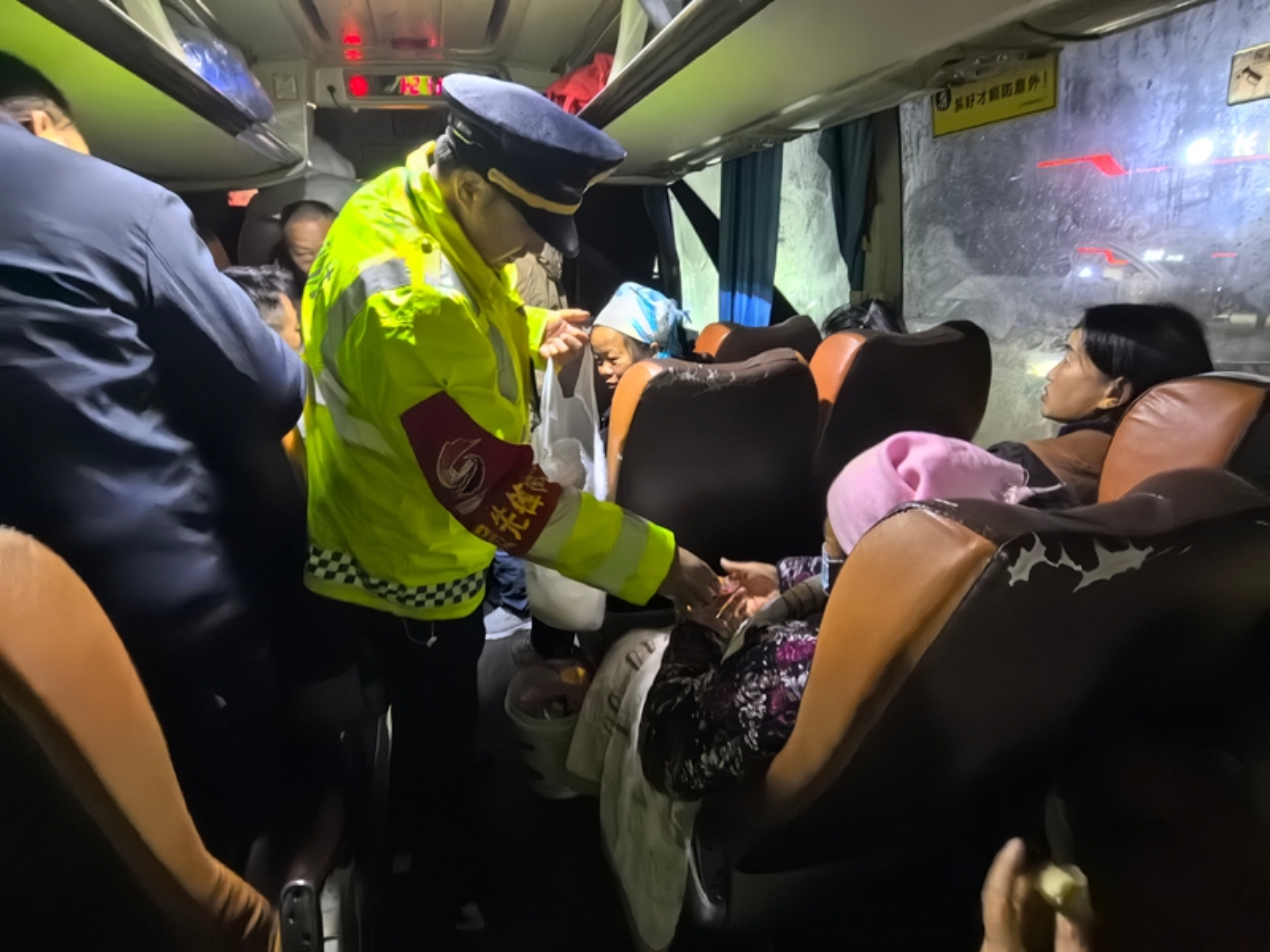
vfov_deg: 71.6
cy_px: 476
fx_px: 660
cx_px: 635
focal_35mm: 18
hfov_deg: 87.8
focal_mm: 1.95
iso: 3200
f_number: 2.2
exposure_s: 1/16.7
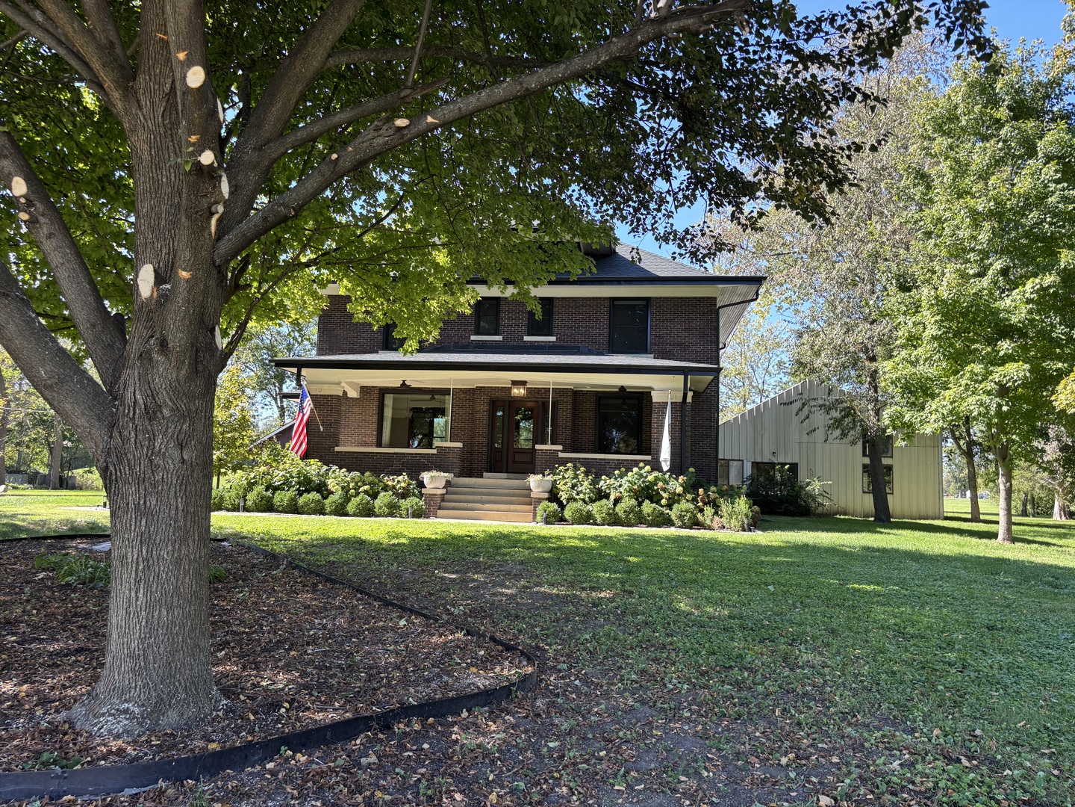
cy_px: 404
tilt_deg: +6.7
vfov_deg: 53.1
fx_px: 807
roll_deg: -1.7
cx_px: 538
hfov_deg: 67.3
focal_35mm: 26
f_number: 1.6
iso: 50
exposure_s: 1/300
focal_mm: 5.96
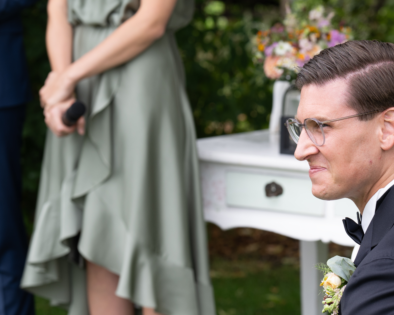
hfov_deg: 9.5
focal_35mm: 203
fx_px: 2367
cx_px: 321
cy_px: 145
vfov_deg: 7.6
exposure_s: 1/160
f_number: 4.5
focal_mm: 85
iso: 160
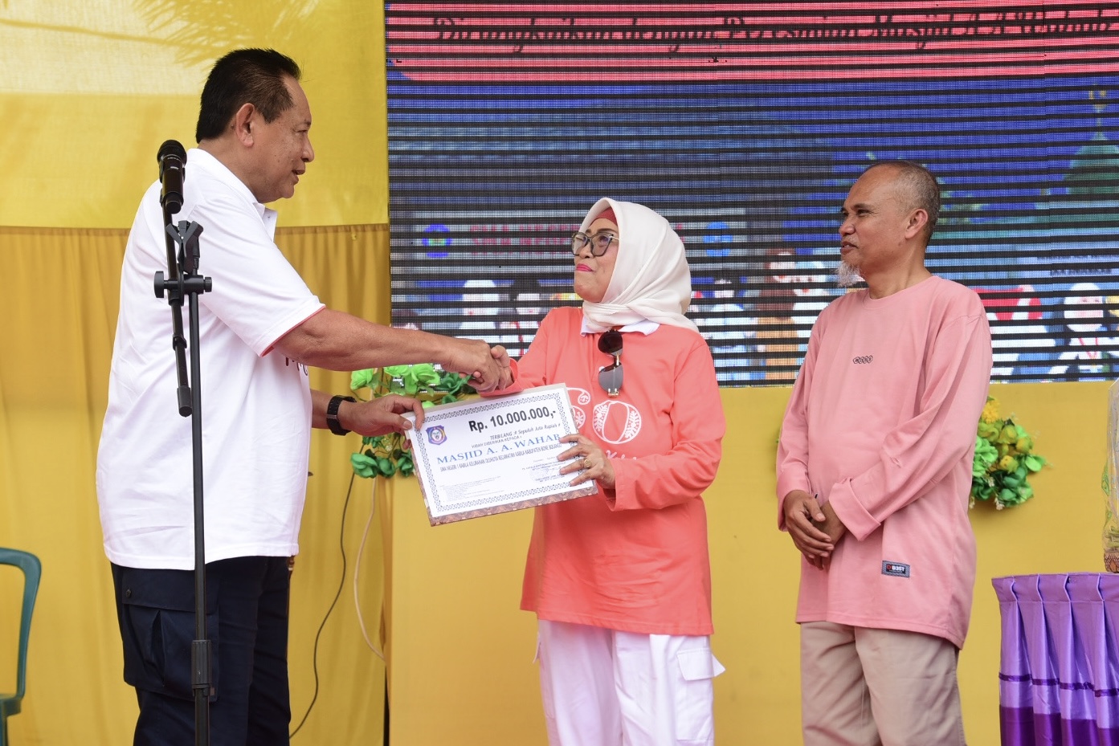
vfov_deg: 27.0
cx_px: 560
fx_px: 1554
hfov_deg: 39.6
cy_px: 373
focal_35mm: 50
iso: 640
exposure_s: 1/200
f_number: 6.3
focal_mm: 50
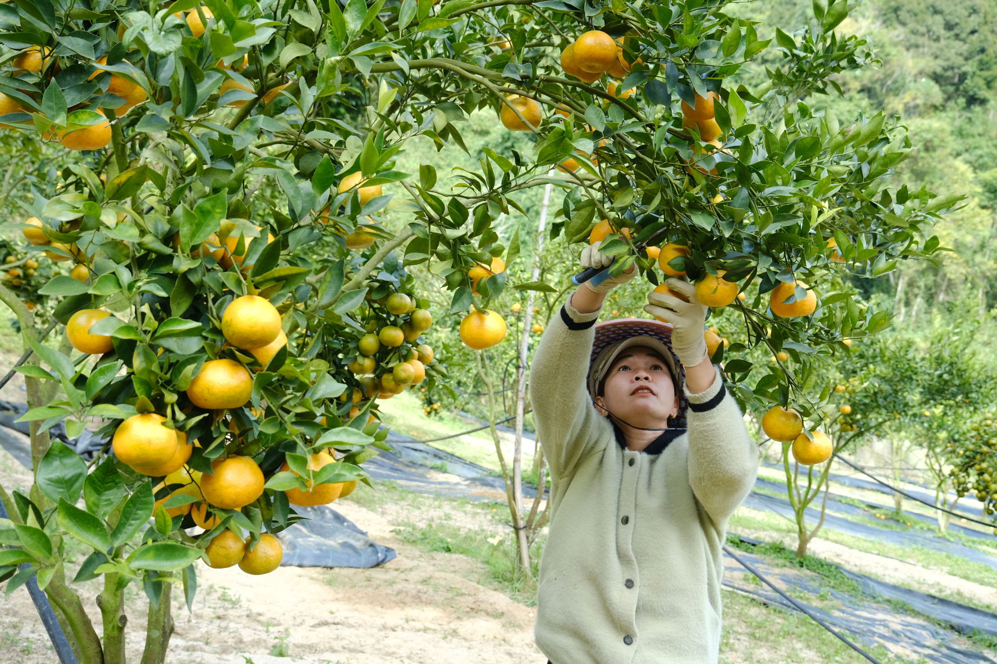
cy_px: 332
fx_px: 969
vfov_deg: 37.8
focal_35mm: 35
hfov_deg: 54.4
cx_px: 498
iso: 500
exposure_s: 1/320
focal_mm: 23.5
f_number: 4.5
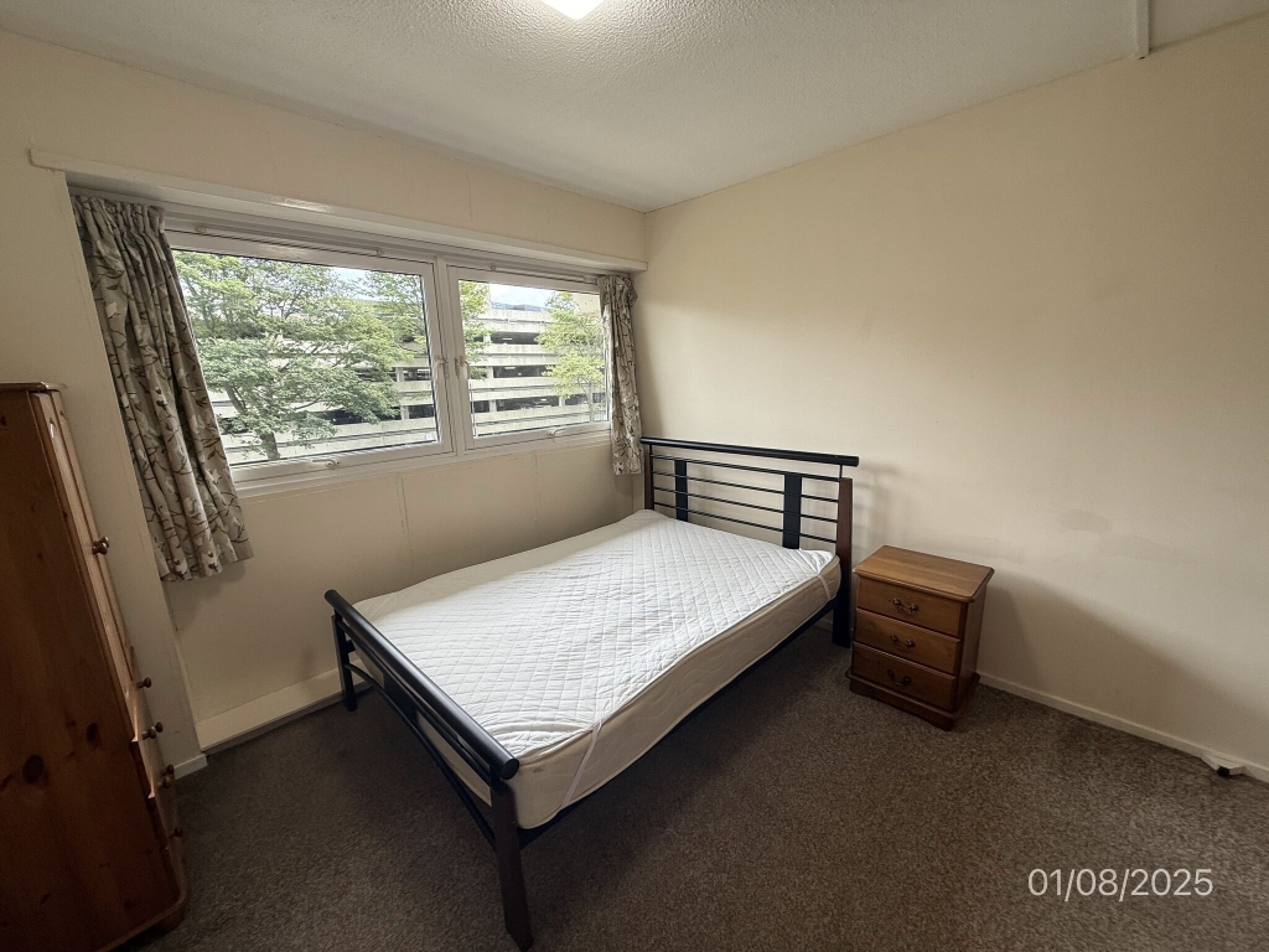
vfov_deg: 85.7
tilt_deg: -11.0
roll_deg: +1.4
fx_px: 513
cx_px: 634
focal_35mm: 14
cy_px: 476
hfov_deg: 102.1
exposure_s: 1/99
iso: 50
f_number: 2.2
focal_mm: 2.22
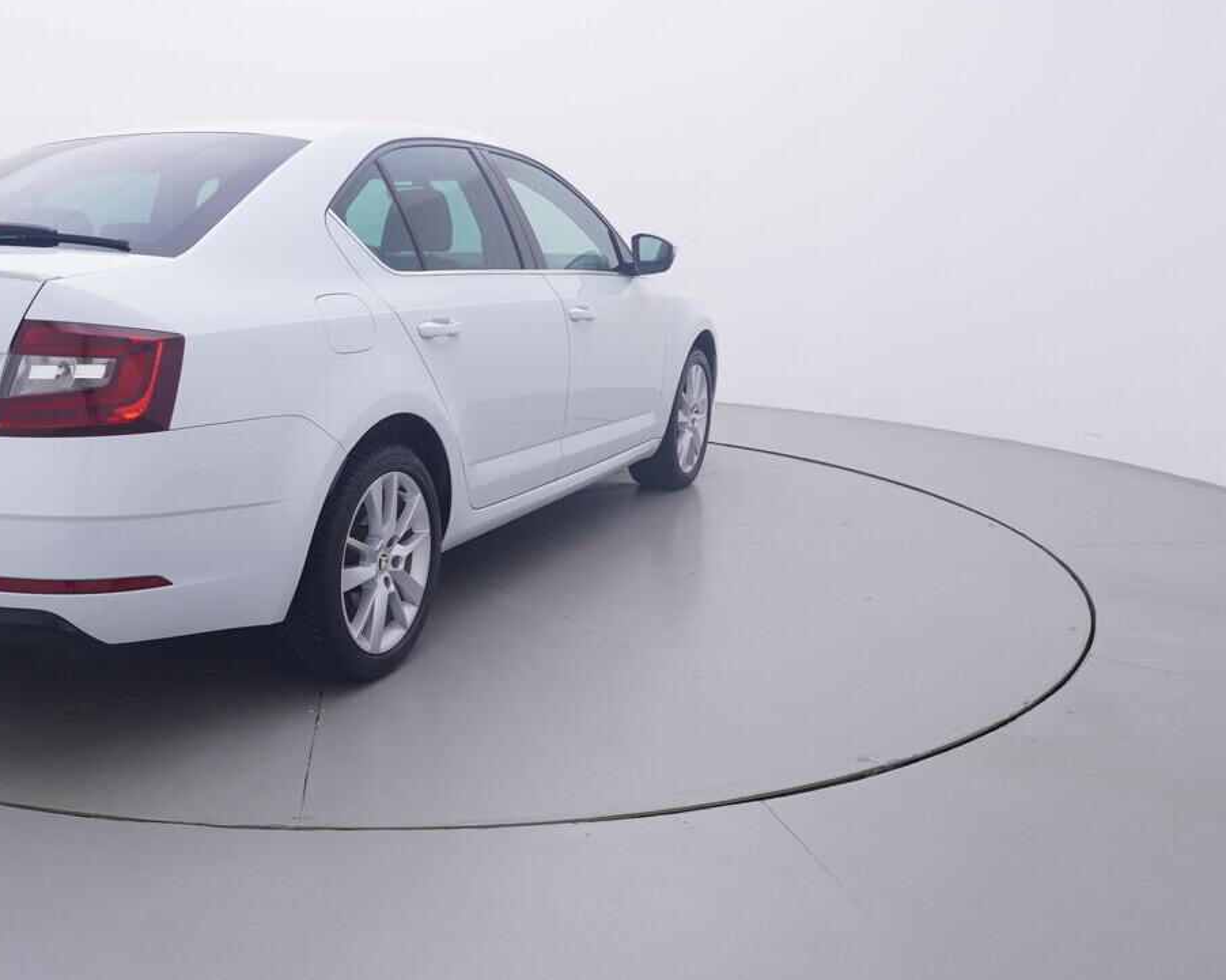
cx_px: 314
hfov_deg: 51.1
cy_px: 552
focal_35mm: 34
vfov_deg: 43.5
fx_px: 1224
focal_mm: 15
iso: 200
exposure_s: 1/80
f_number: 5
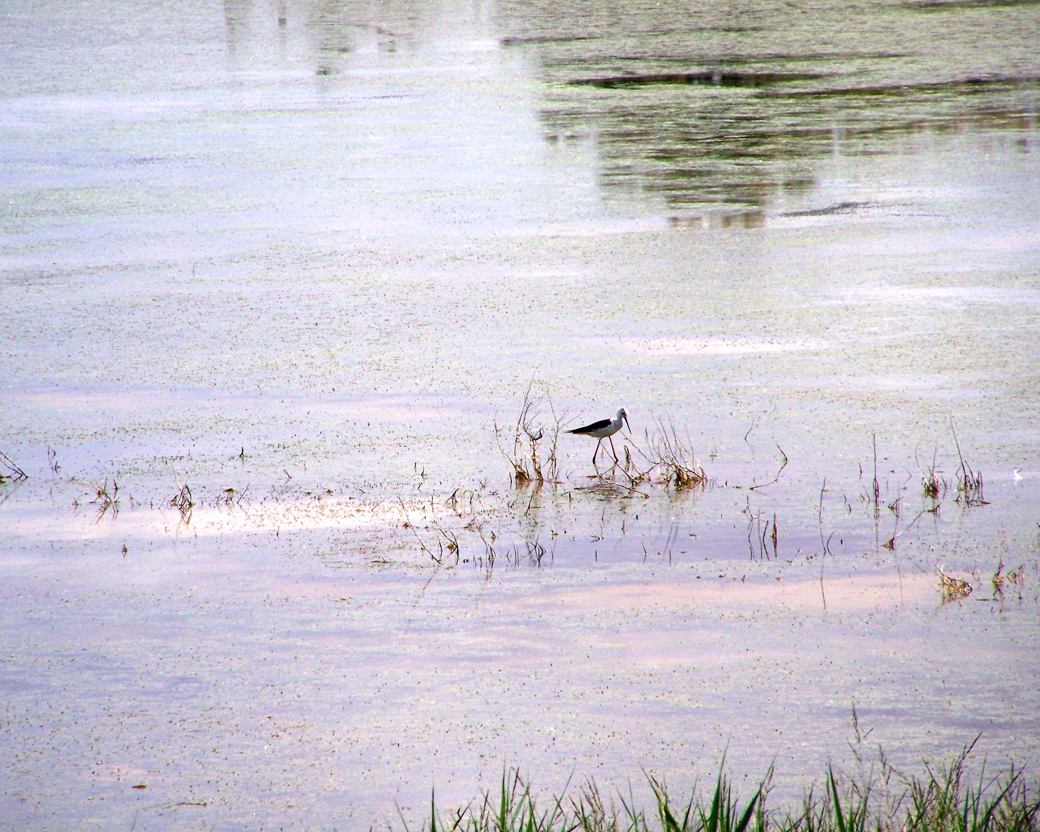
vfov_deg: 3.9
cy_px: 416
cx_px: 508
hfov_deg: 4.9
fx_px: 12190
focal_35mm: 396
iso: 64
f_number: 5
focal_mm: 63
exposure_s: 1/640
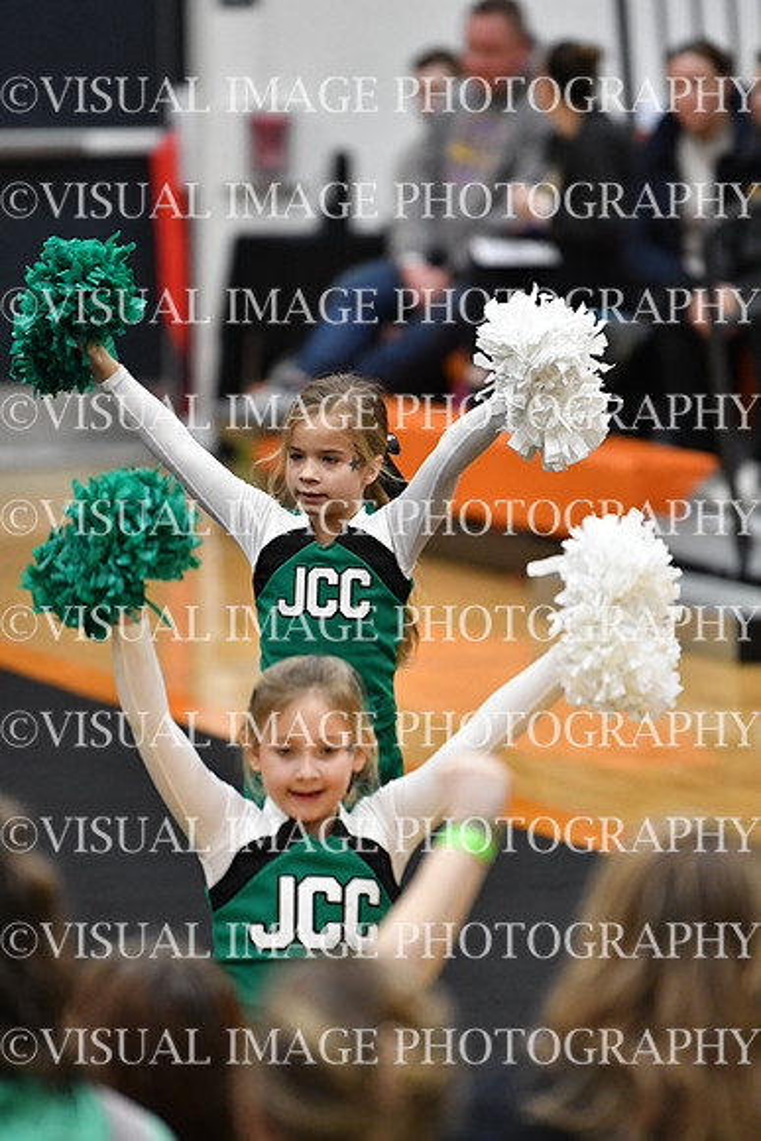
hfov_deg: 4.6
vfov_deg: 6.9
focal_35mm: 300
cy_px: 570
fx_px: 9506
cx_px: 380
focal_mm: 200
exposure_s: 1/800
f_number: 2.8
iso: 4000
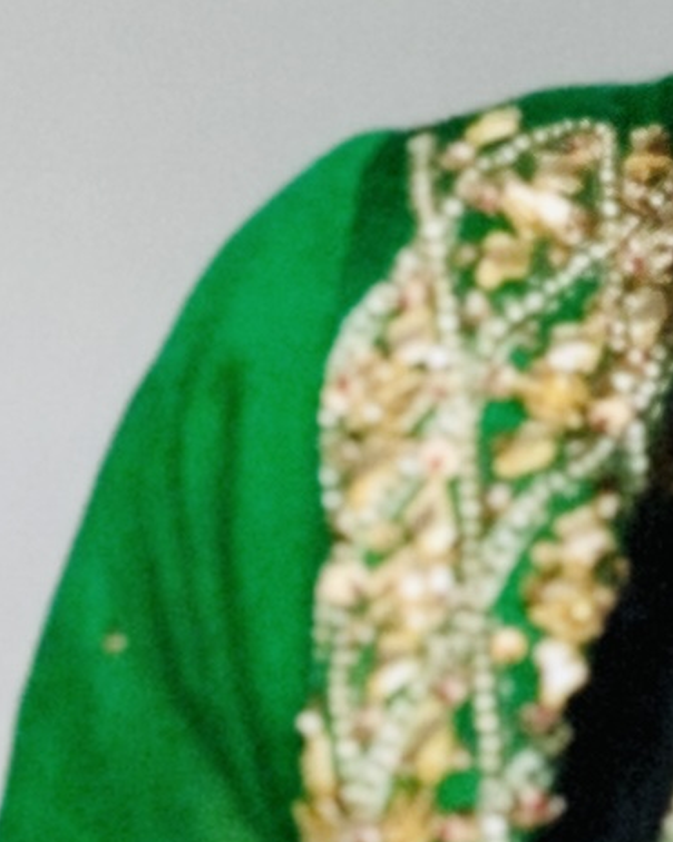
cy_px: 122
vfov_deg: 14.7
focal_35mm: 130
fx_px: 3238
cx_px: 1005
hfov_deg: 11.4
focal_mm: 2.87
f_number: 2.2
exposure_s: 1/55
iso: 320
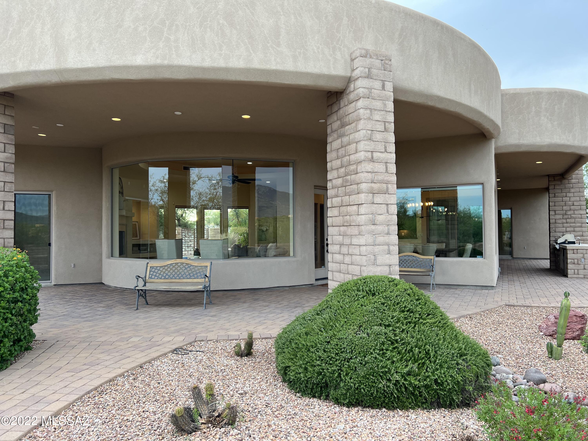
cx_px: 294
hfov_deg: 67.3
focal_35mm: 26
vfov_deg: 53.1
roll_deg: +0.8
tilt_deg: +1.9
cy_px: 220
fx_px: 442
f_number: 1.5
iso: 50
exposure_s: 1/187
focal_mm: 5.7
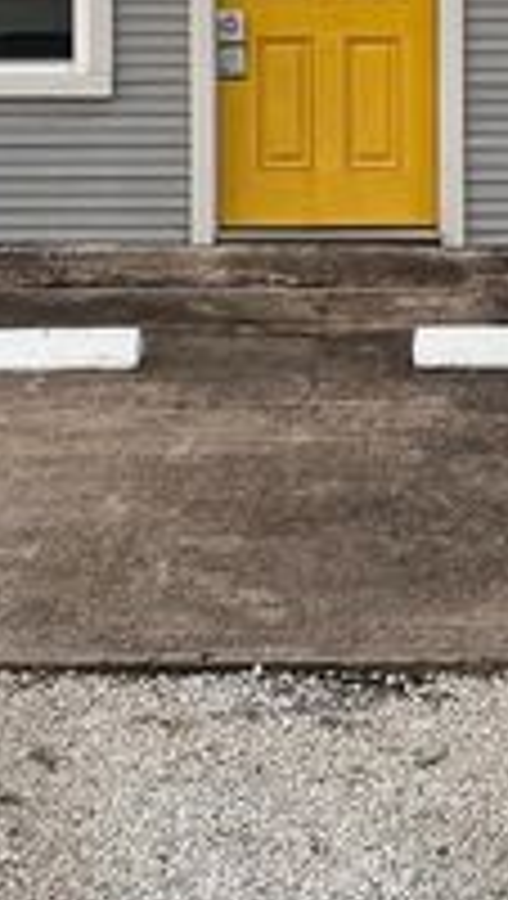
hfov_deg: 13.9
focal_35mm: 87
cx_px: 382
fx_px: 2076
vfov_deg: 23.5
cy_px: 11
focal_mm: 6.76
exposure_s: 1/89
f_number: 1.78
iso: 200
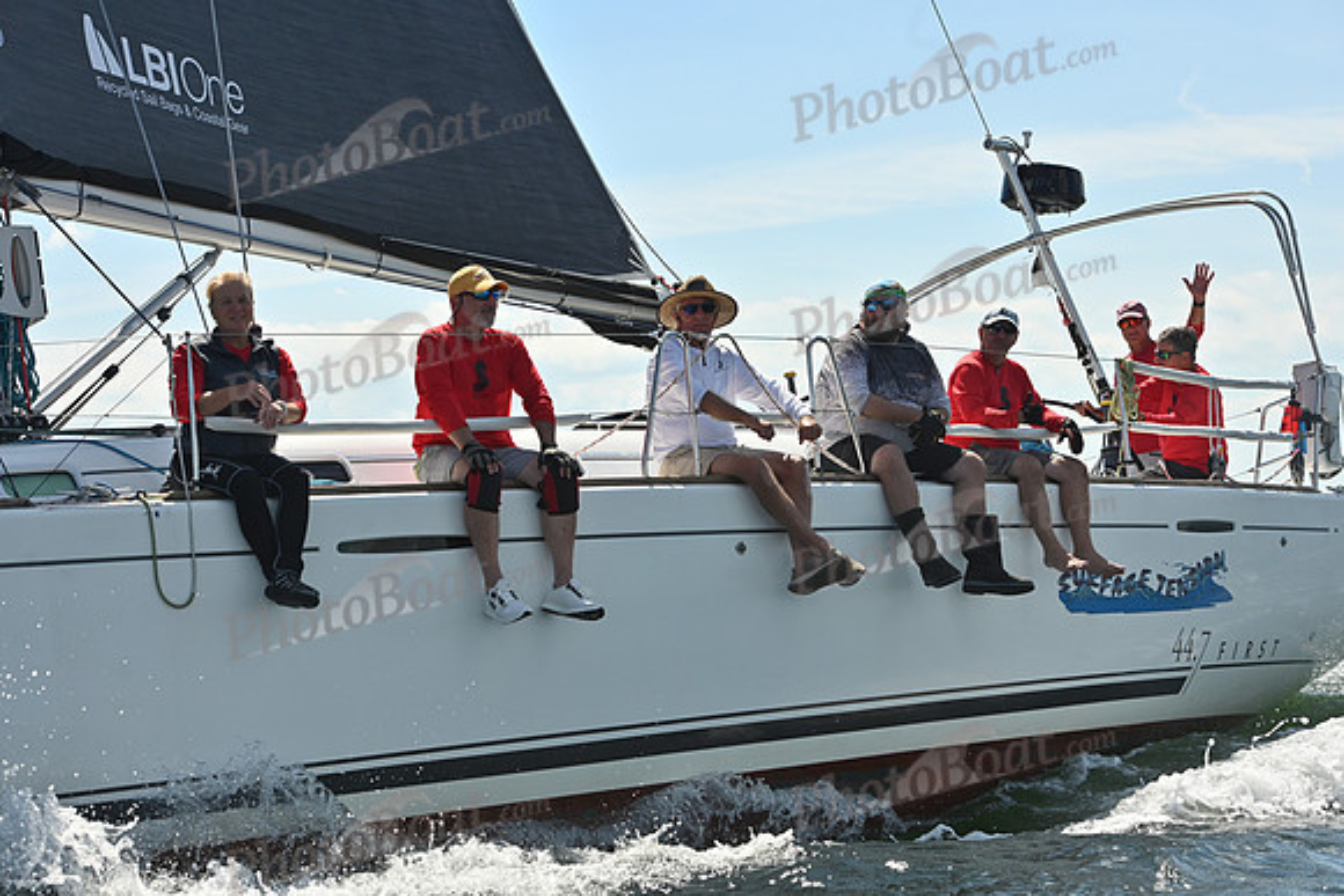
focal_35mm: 80
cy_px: 448
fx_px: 2987
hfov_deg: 25.4
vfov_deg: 17.1
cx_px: 672
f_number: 9
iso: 250
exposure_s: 1/1250
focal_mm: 80
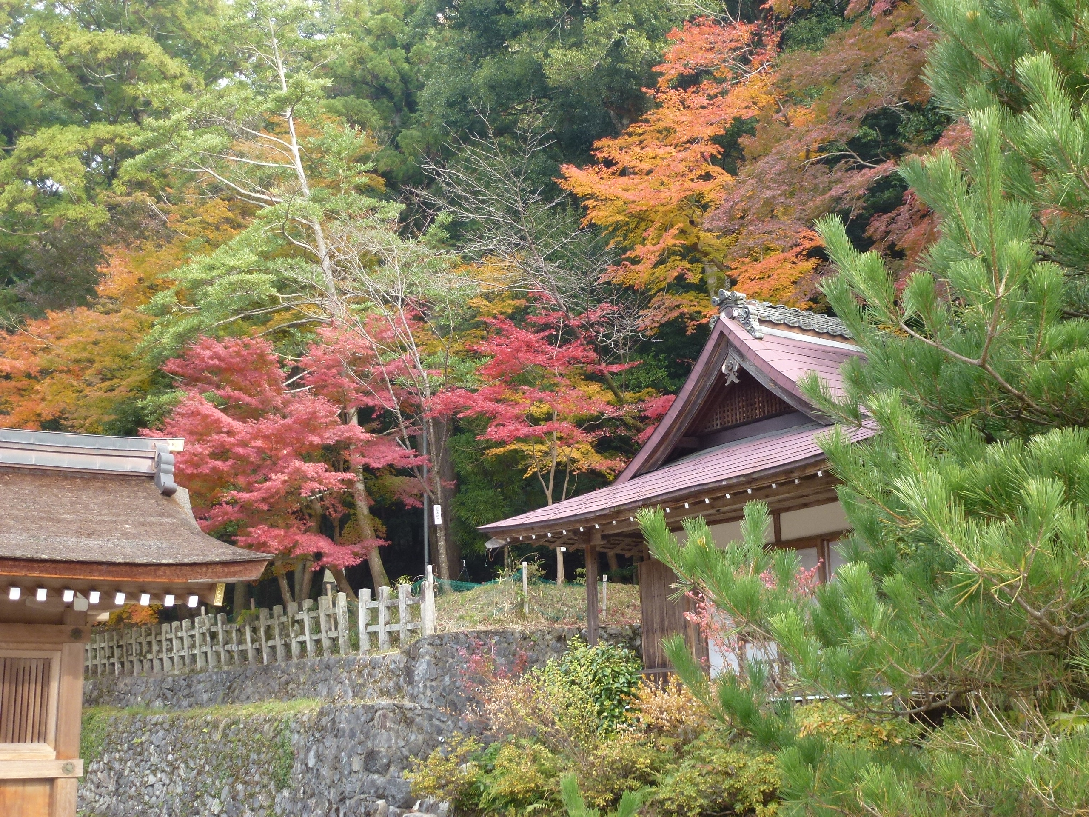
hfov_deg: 45.8
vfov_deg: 35.1
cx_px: 544
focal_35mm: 41
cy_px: 408
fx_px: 1290
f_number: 3.9
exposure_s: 1/80
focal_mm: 7.4
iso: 125
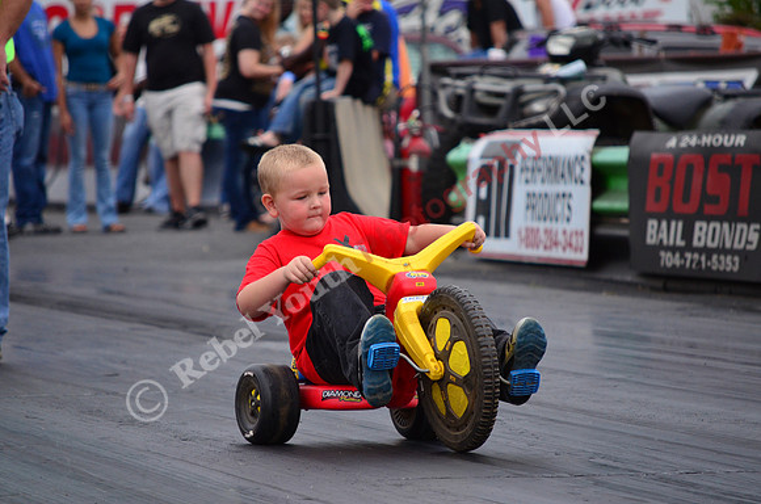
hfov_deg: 6.9
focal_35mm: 300
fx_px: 6328
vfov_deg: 4.6
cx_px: 380
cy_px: 252
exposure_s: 1/2000
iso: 1000
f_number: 5.6
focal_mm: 200
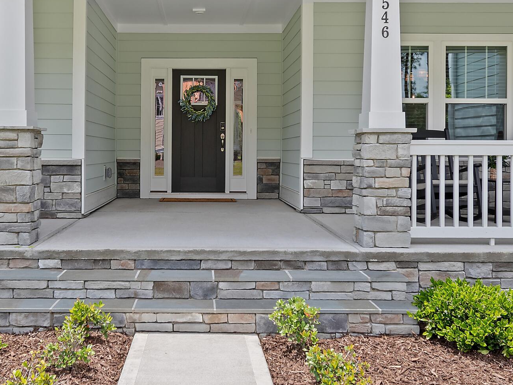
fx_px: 593
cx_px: 194
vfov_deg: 35.8
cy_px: 151
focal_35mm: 40
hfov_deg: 46.4
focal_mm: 12
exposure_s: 1/125
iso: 100
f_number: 5.6
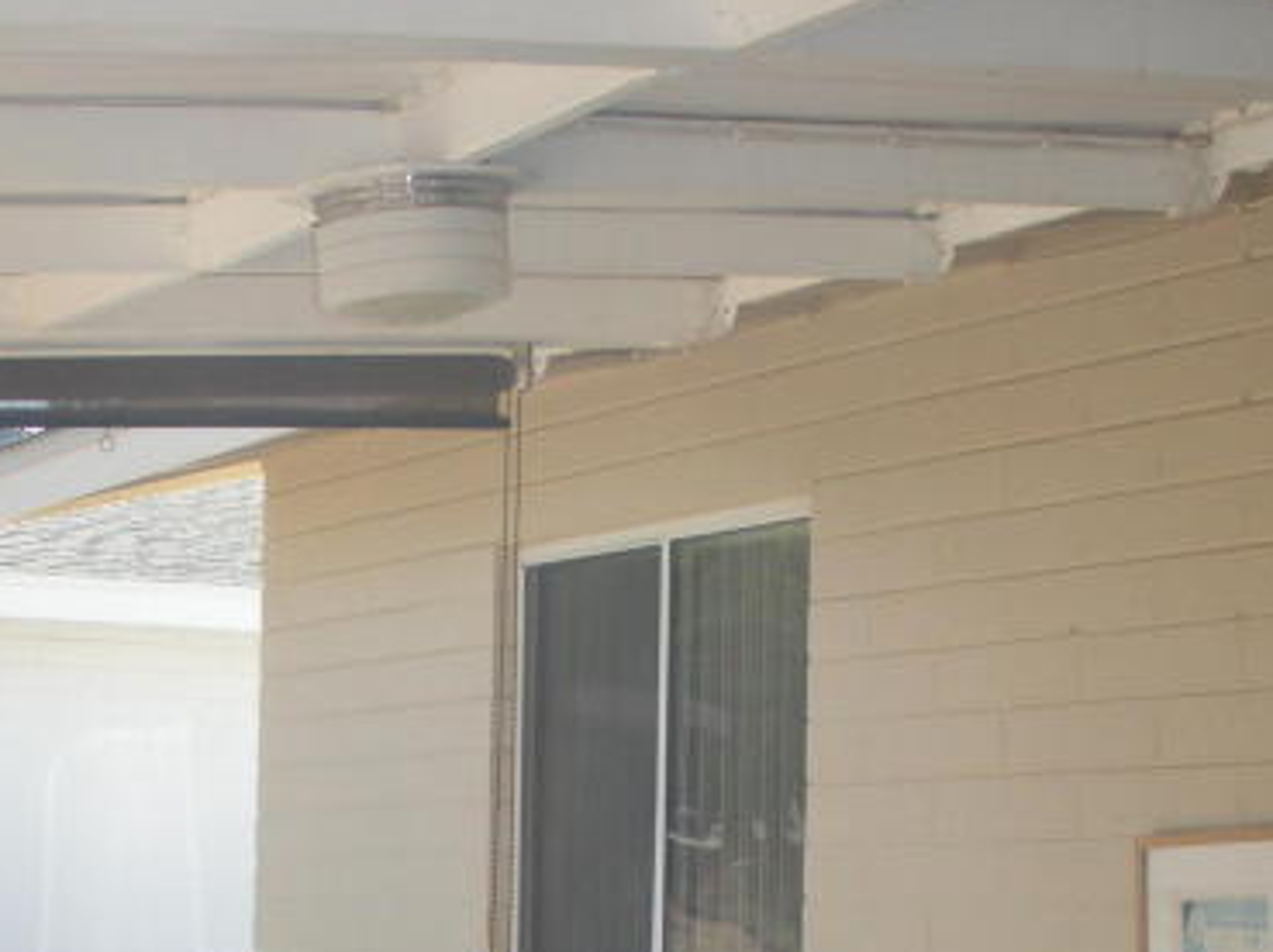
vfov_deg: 14.4
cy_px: 1031
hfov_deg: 19.7
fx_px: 3674
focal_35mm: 100
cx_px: 628
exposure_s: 1/342
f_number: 3.5
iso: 88
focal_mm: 6.3
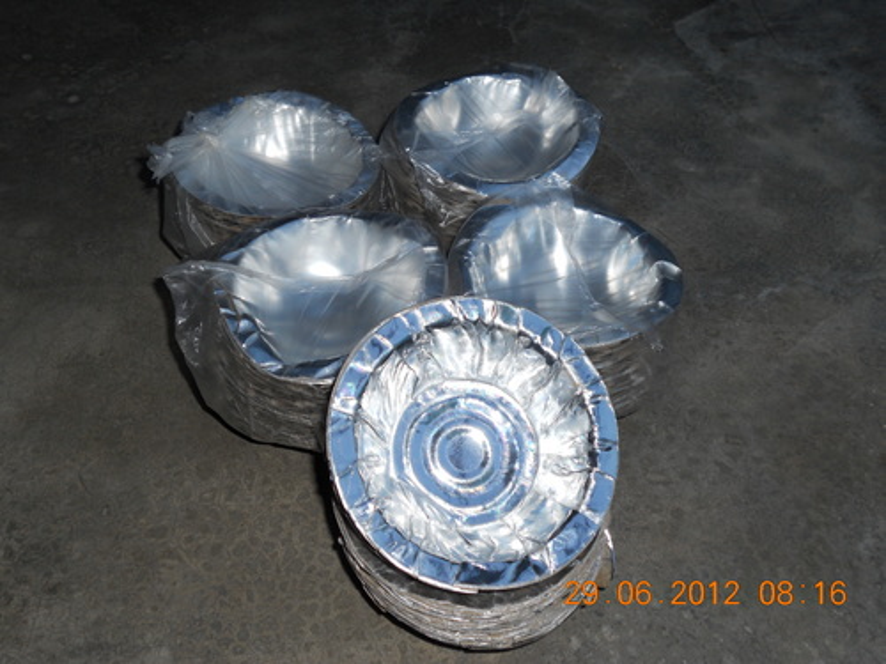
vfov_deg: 37.7
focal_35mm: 38
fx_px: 973
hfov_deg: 49.0
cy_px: 332
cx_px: 443
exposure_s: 1/30
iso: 80
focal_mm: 6.9
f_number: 3.9
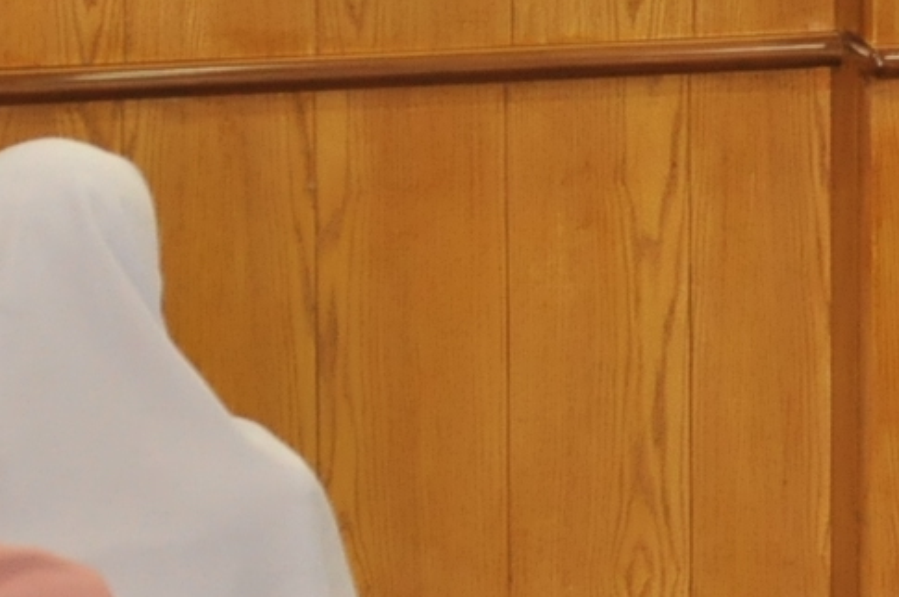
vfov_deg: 4.0
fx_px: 8604
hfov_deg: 5.9
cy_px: -54
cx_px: 1498
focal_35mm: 345
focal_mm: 52
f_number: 5
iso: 1000
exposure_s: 1/60
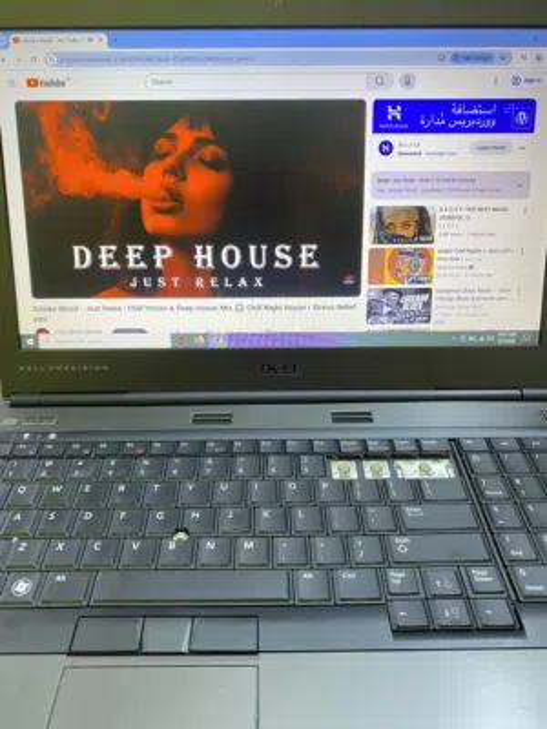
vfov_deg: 67.3
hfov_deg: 53.1
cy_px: 364
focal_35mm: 26
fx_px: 548
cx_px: 274
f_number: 1.8
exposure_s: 1/50
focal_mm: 4.25
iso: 250
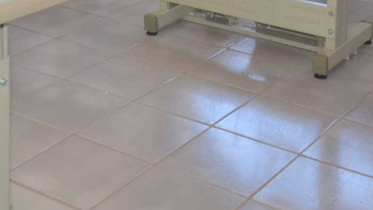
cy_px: -173
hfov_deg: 24.2
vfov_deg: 12.5
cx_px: 183
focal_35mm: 88
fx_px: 870
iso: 800
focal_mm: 16
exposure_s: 1/250
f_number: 7.1
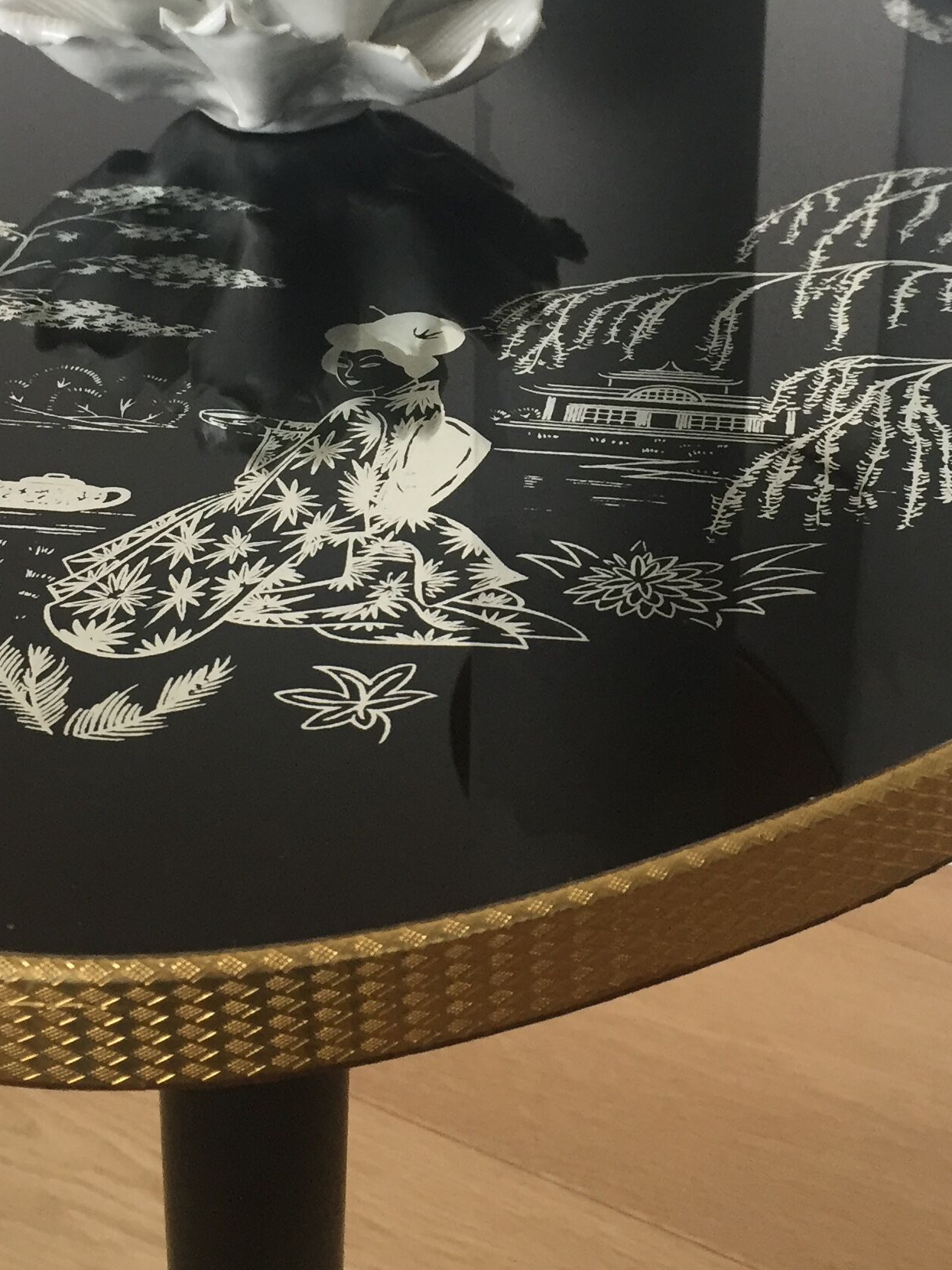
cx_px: 541
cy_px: 340
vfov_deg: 33.2
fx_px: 2091
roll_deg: +0.1
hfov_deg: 25.6
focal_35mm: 57
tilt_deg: -27.3
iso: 50
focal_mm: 4.15
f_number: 2.2
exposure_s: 1/33
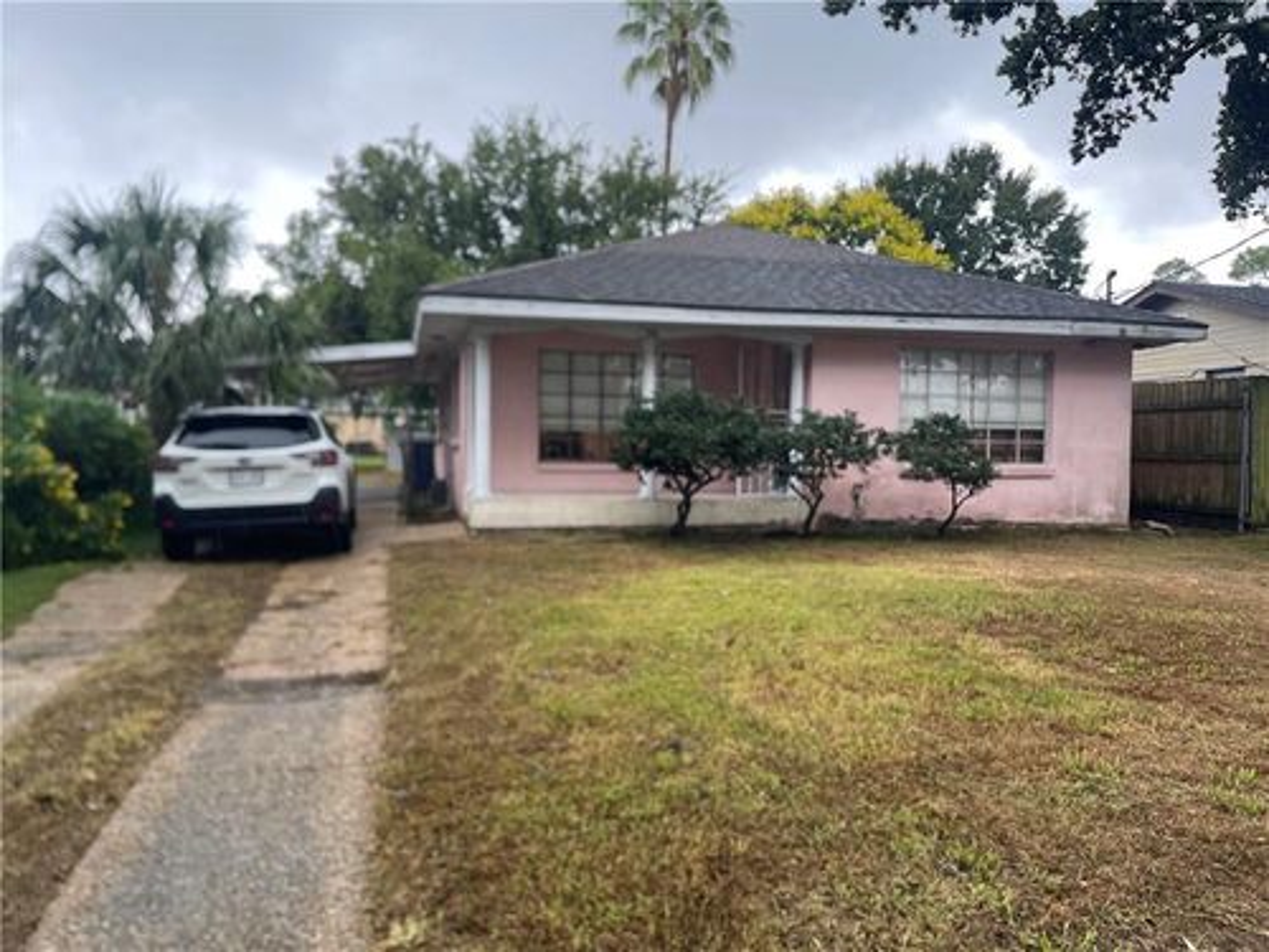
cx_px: 634
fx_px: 953
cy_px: 476
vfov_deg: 53.1
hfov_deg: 67.3
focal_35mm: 26
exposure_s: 1/121
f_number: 1.6
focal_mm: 4.2
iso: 80
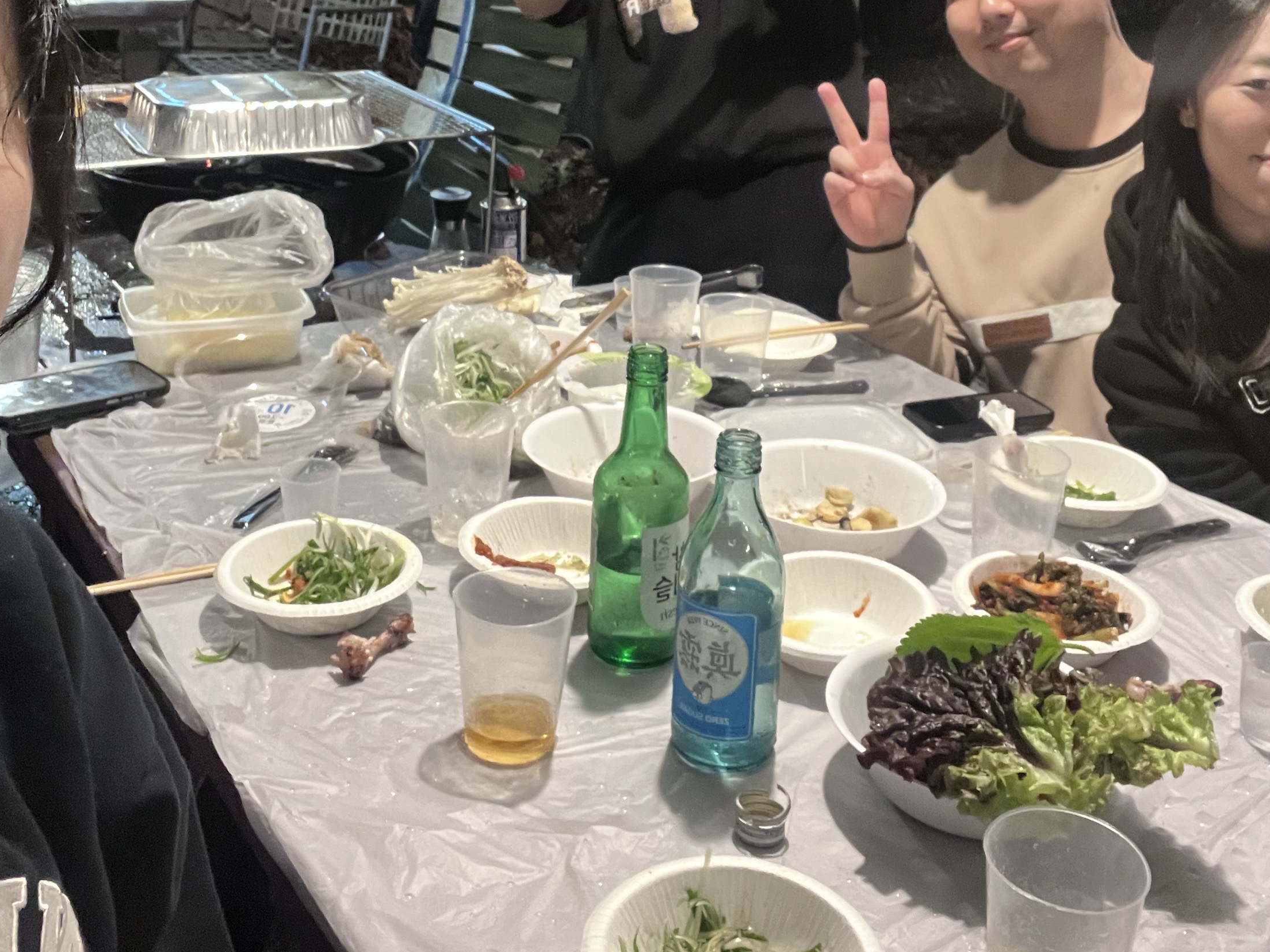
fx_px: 1541
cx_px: 613
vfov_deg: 33.4
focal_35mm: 42
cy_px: 195
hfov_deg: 44.8
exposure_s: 1/20
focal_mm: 2.71
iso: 640
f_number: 2.2
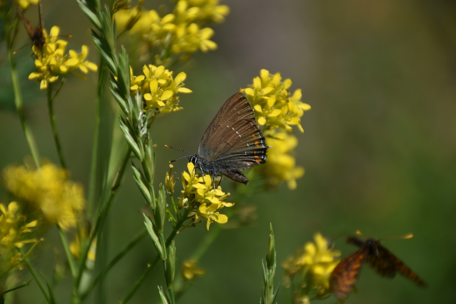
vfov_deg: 6.5
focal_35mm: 210
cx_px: 228
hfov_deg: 9.8
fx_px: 2660
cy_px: 152
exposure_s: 1/800
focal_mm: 140
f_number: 5.6
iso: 100
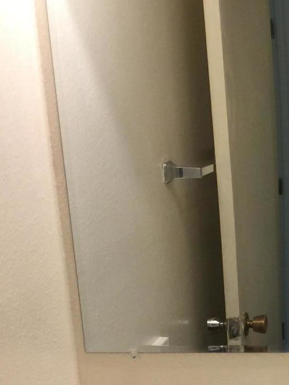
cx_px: 334
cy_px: 455
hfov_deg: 16.0
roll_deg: +1.2
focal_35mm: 89
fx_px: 991
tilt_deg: -21.3
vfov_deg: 20.6
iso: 50
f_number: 2.2
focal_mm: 4.15
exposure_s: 1/30
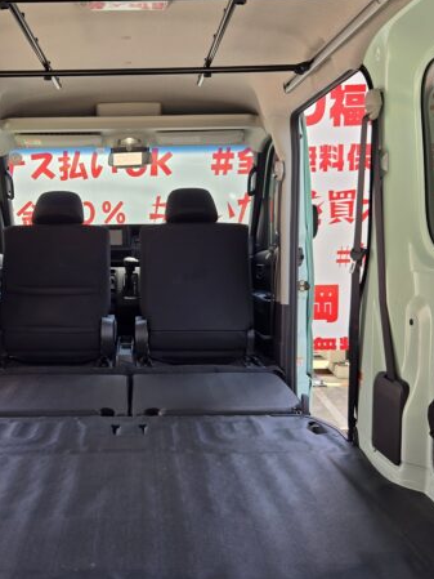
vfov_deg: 45.8
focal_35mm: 41
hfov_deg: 34.6
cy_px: 299
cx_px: 121
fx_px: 685
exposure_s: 1/329
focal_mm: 5.4
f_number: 1.8
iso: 25
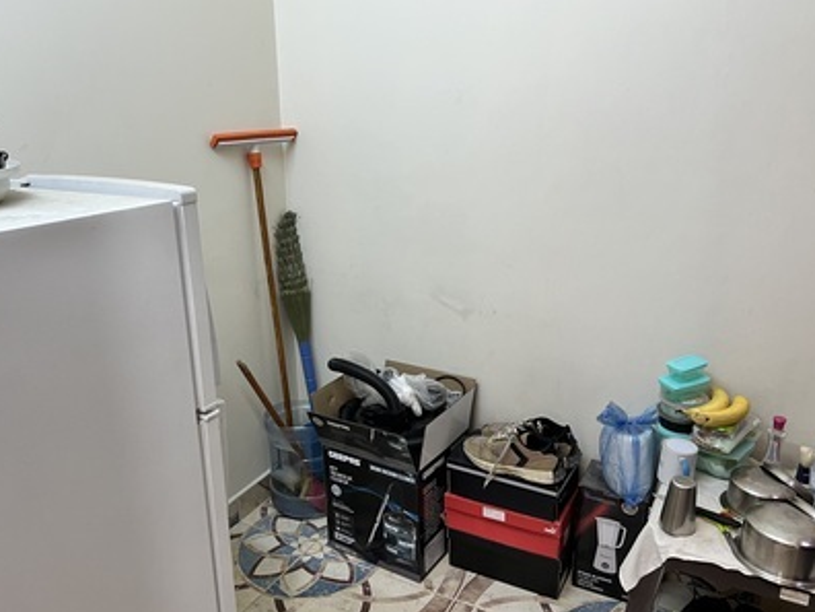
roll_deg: +2.0
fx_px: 706
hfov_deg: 59.9
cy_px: 318
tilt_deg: -18.2
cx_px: 376
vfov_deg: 46.8
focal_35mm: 30
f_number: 1.5
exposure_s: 1/60
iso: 160
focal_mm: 5.7
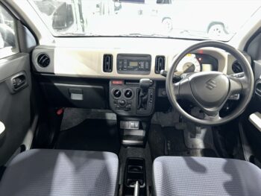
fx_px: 196
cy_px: 98
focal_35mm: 26
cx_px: 130
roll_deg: -2.0
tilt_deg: -24.4
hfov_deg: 67.3
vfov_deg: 53.1
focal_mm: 5.7
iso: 125
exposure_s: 1/4
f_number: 1.5
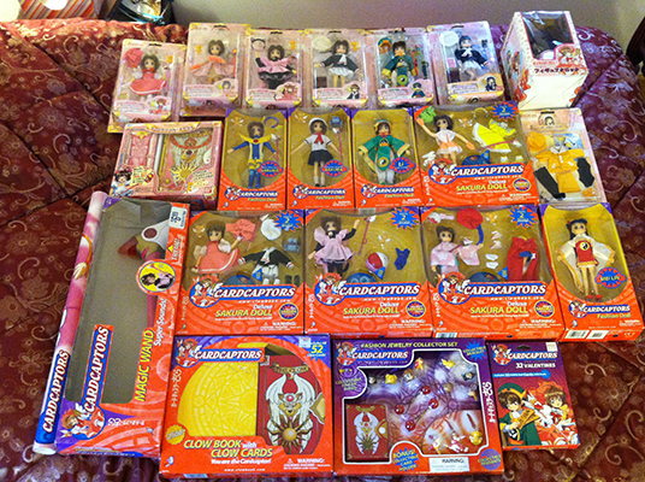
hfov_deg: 52.7
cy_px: 241
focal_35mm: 35
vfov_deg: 40.6
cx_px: 322
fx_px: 651
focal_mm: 3.85
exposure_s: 1/15
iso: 400
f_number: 2.8
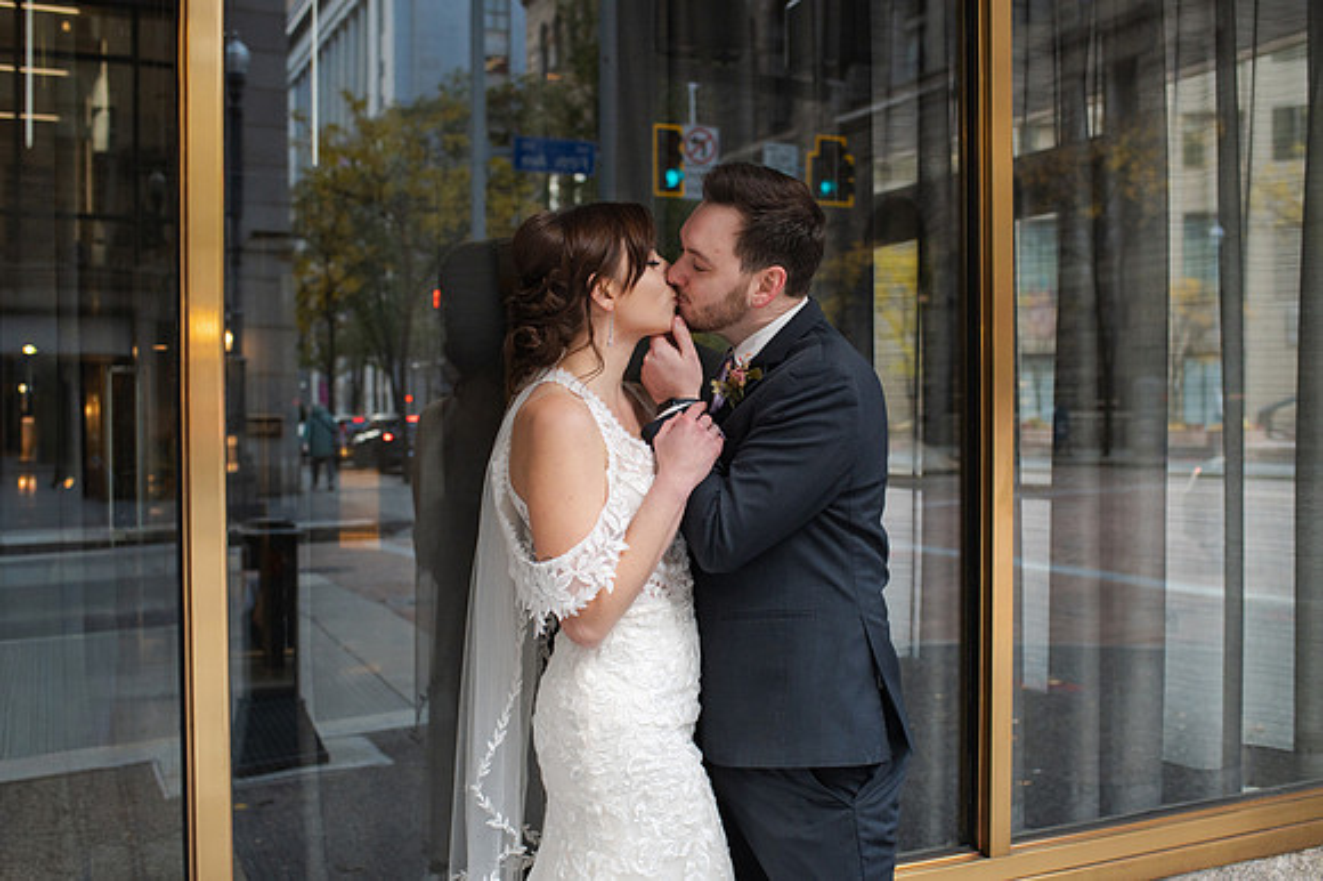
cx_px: 692
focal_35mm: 38
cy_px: 444
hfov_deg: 50.3
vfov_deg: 34.7
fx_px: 1408
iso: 1000
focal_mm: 35
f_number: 3.5
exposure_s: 1/400
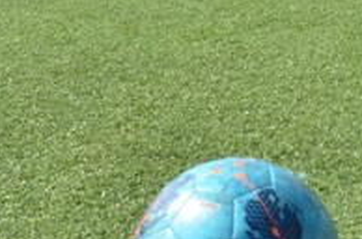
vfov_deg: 11.4
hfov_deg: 17.0
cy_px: 32
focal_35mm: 119
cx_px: 323
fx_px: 1193
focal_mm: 24
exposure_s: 1/250
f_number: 8
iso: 125
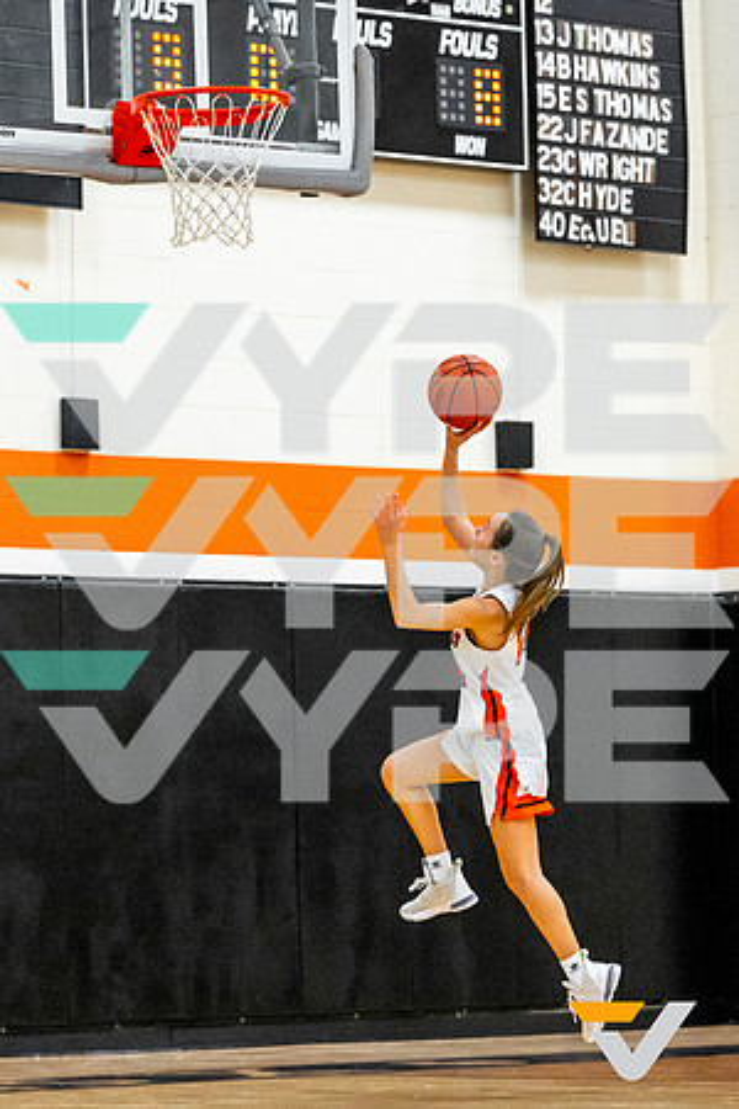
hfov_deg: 8.2
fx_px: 5164
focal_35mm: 168
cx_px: 398
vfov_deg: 12.2
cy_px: 620
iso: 2000
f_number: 2.8
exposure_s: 1/1250
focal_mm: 100
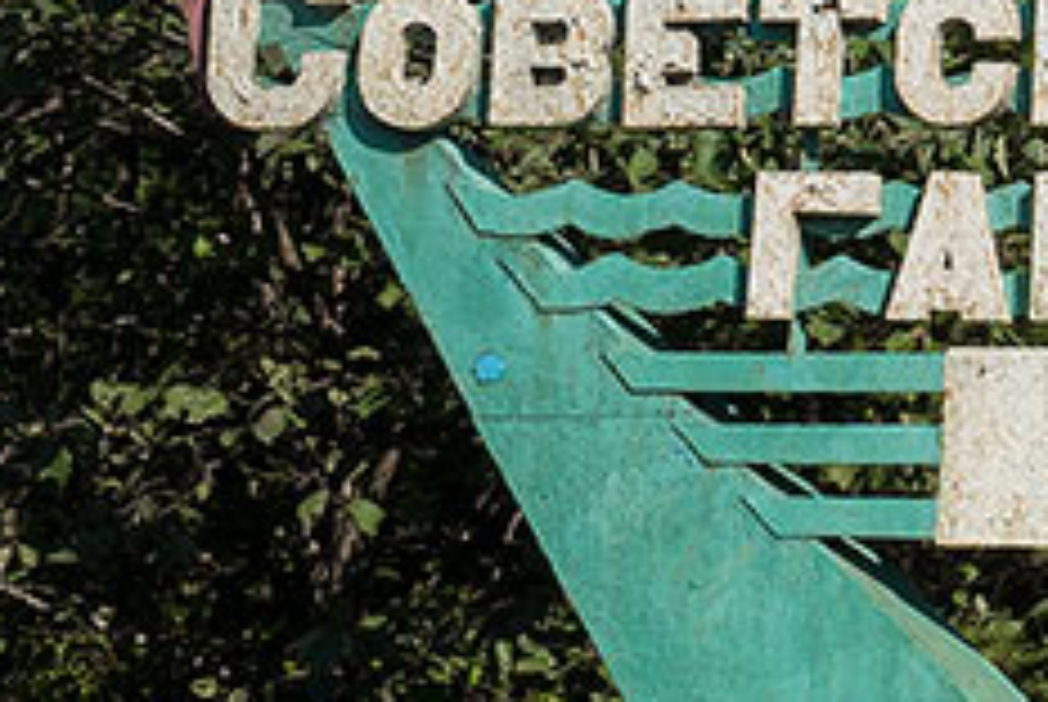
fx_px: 7491
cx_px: 2168
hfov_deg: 7.6
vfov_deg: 5.4
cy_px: 184
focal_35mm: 257
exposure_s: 1/160
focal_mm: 50
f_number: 13
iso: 250
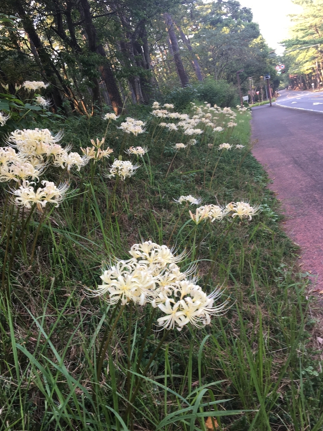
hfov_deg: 42.9
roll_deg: +11.7
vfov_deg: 55.2
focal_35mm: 33
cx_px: 145
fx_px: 411
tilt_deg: -13.0
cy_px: 242
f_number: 2.2
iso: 32
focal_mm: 4.15
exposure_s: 1/60
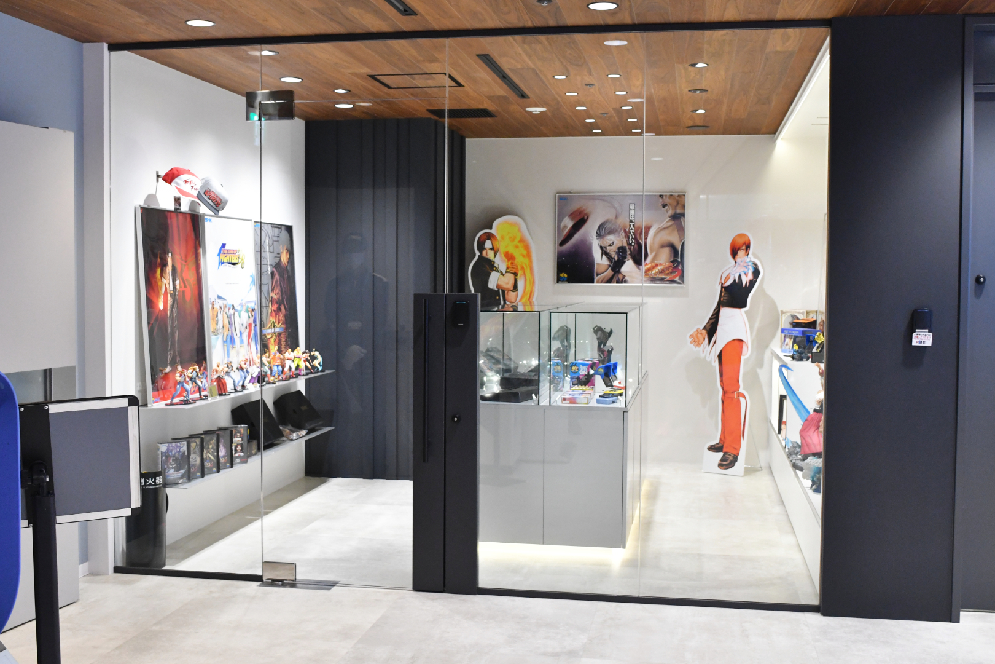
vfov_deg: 31.9
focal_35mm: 42
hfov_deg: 46.4
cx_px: 498
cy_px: 332
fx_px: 1161
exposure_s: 1/125
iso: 2200
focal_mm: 28
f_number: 8
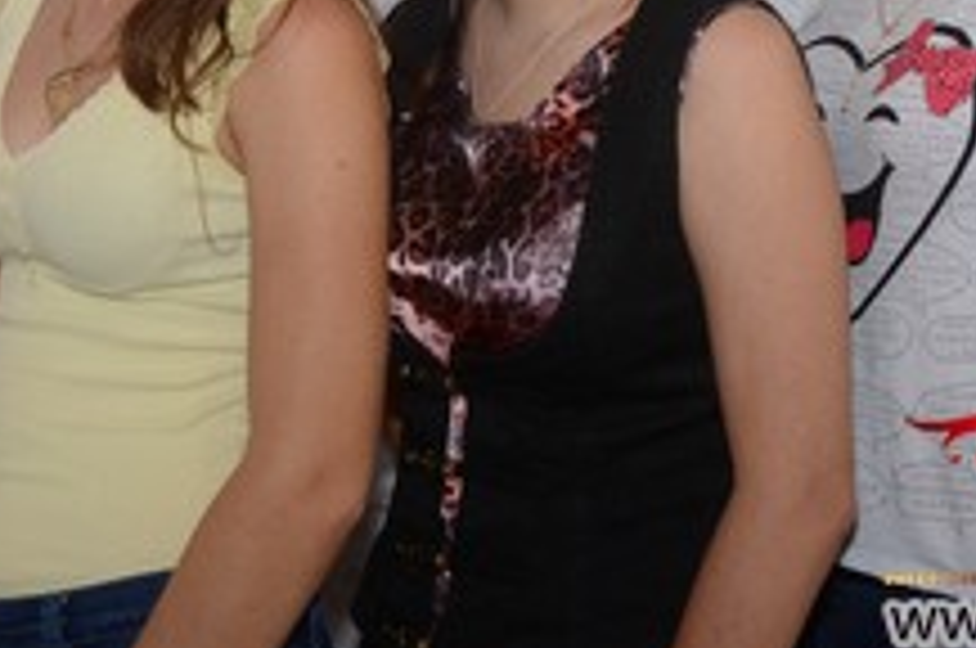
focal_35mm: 109
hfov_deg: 18.8
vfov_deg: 12.4
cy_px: 22
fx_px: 2952
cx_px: 508
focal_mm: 35
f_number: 5.6
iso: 800
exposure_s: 1/125
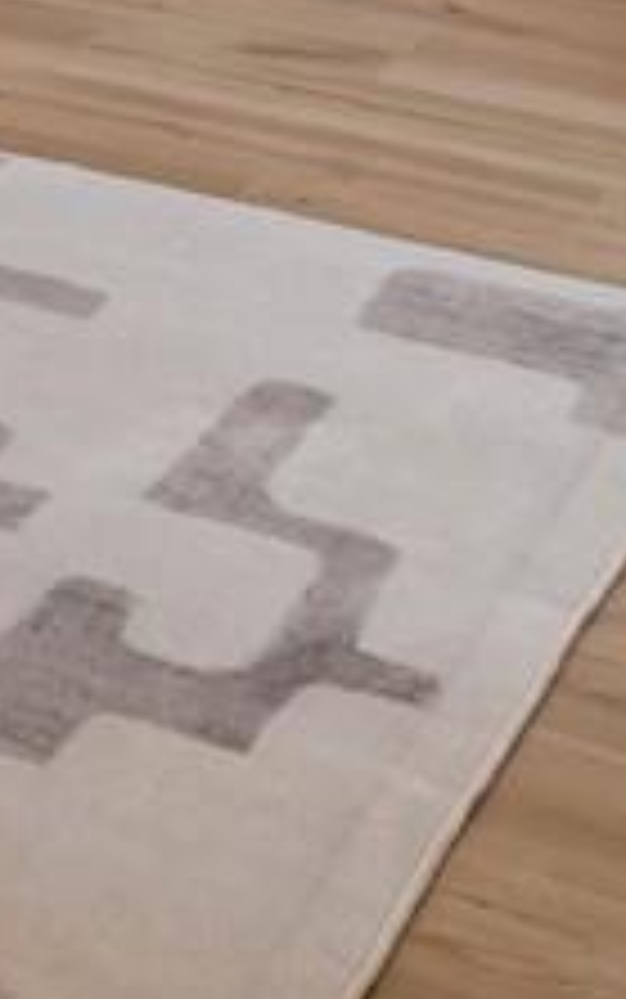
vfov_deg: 14.2
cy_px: -1030
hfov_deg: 8.6
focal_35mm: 122
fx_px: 3326
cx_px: -1353
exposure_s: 1/50
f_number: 5
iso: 400
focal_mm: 8
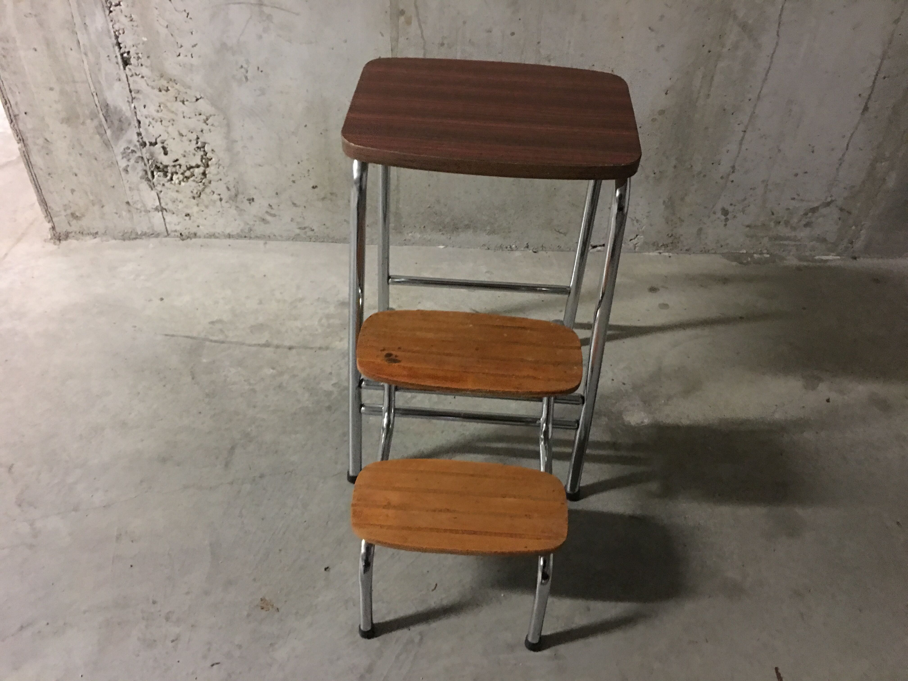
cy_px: 340
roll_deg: -2.9
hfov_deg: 61.7
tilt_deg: -41.3
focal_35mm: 29
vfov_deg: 48.2
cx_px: 454
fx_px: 761
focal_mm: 4.15
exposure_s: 1/4
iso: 125
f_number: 2.2
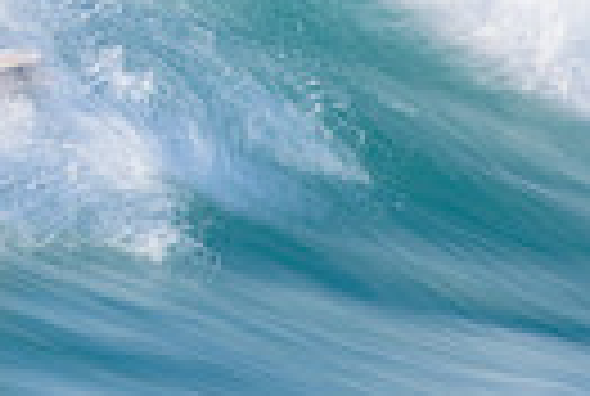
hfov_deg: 0.9
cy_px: -178
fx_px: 36302
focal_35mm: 2210
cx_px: -225
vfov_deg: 0.6
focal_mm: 500
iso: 31
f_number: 11
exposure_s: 1/6
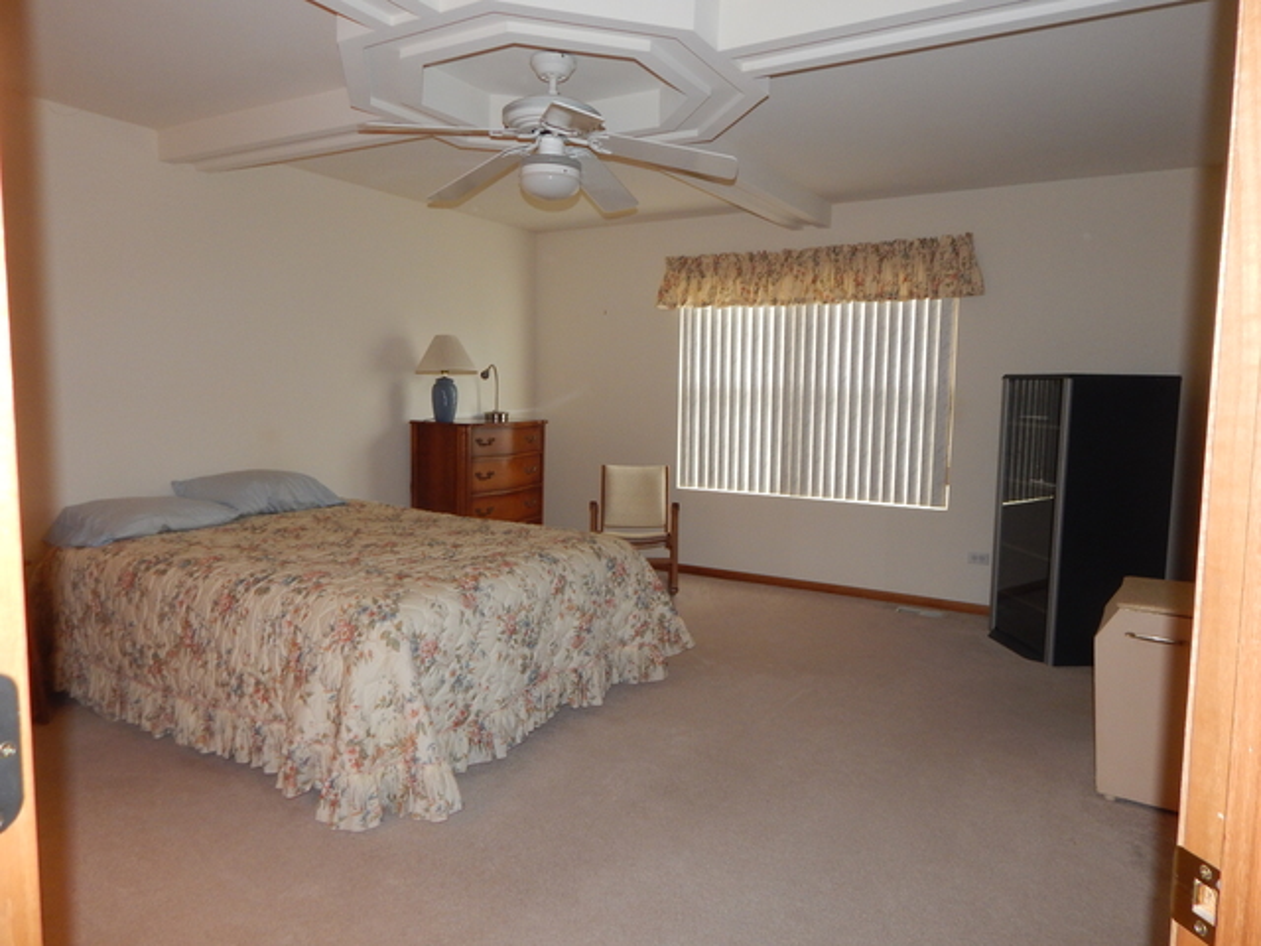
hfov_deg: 76.4
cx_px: 630
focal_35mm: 22
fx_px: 801
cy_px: 473
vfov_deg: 61.1
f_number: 3
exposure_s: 1/30
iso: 200
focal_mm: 4
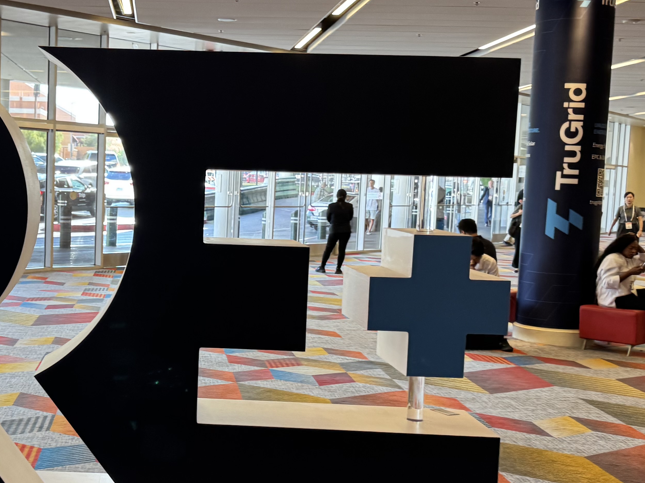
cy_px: 275
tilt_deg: -5.2
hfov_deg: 33.8
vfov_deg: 26.5
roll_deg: -1.9
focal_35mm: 55
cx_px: 122
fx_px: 1025
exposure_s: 1/120
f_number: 1.78
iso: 200
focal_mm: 6.76
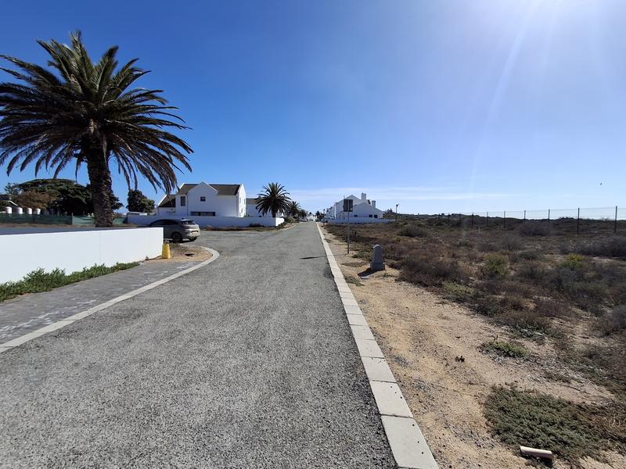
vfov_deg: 78.1
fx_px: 289
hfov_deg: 94.5
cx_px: 313
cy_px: 234
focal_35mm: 16
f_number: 2.2
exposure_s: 1/2392
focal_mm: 1.64
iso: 40
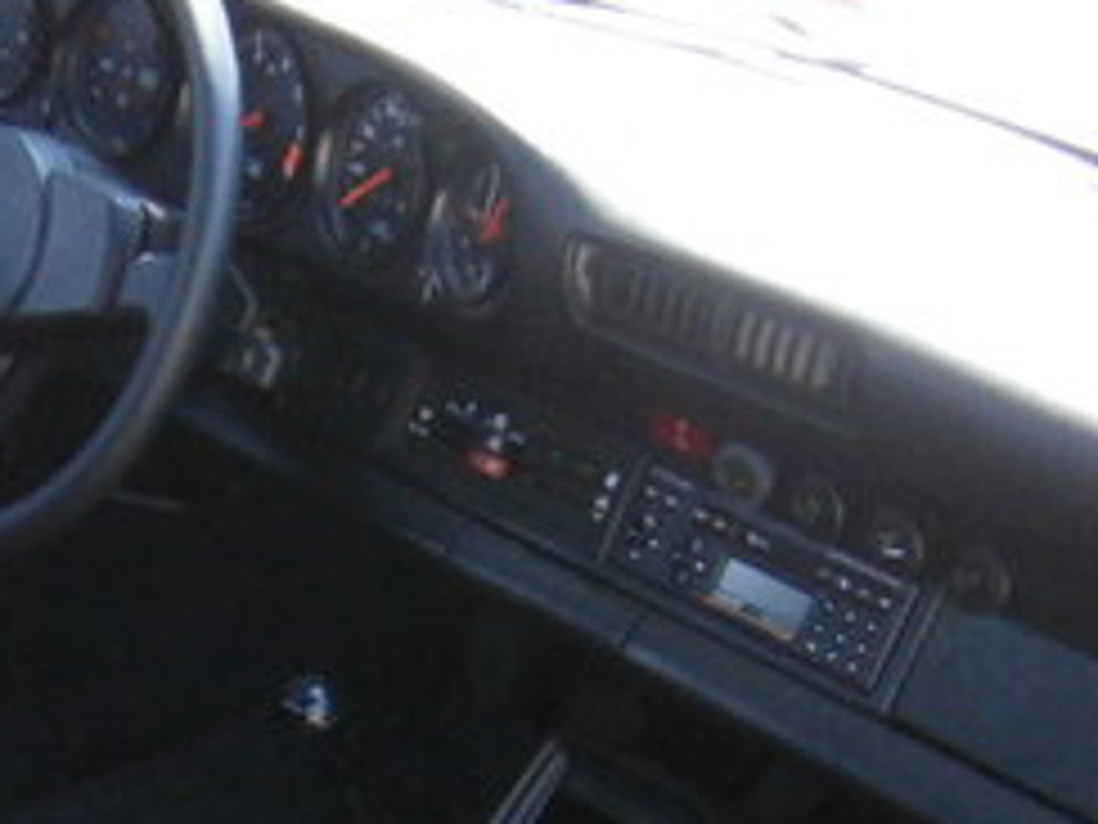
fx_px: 2601
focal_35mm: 82
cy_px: 991
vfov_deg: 17.2
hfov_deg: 23.3
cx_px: 122
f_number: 2.8
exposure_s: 1/250
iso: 320
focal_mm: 4.7
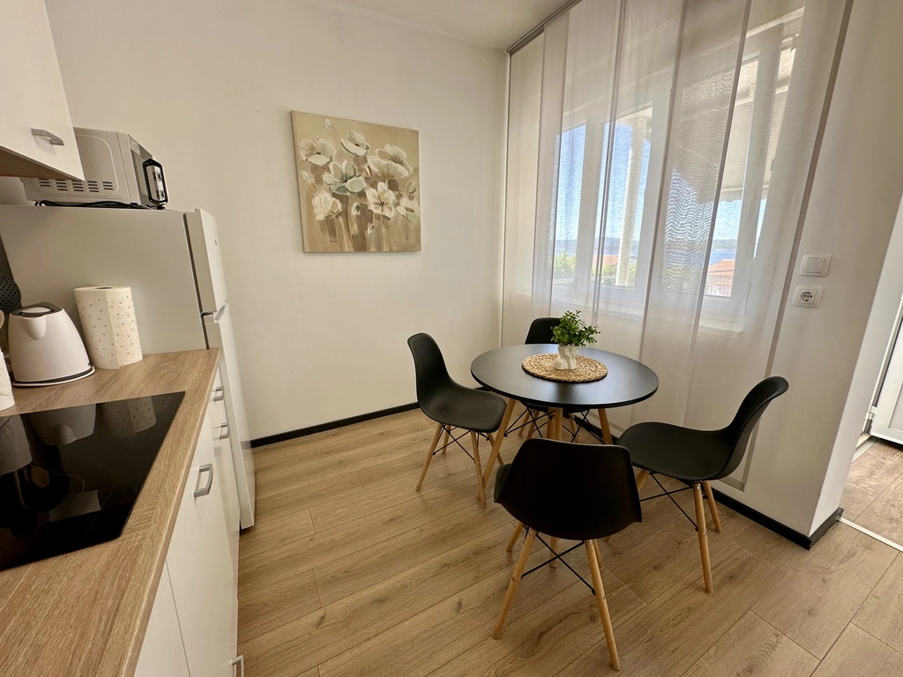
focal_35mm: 14
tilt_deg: -13.7
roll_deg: -0.2
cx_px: 452
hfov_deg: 102.1
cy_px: 338
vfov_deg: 85.7
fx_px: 365
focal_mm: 2.22
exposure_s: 1/99
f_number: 2.2
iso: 40
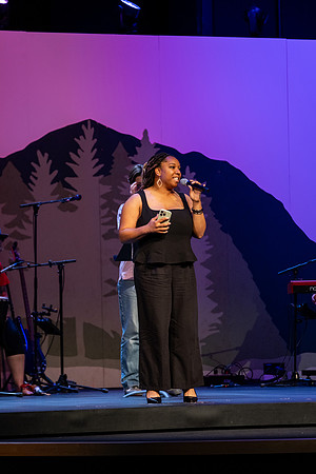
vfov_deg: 9.8
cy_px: 237
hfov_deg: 6.5
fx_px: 2765
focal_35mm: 210
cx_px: 158
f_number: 2.8
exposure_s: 1/125
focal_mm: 140
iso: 800
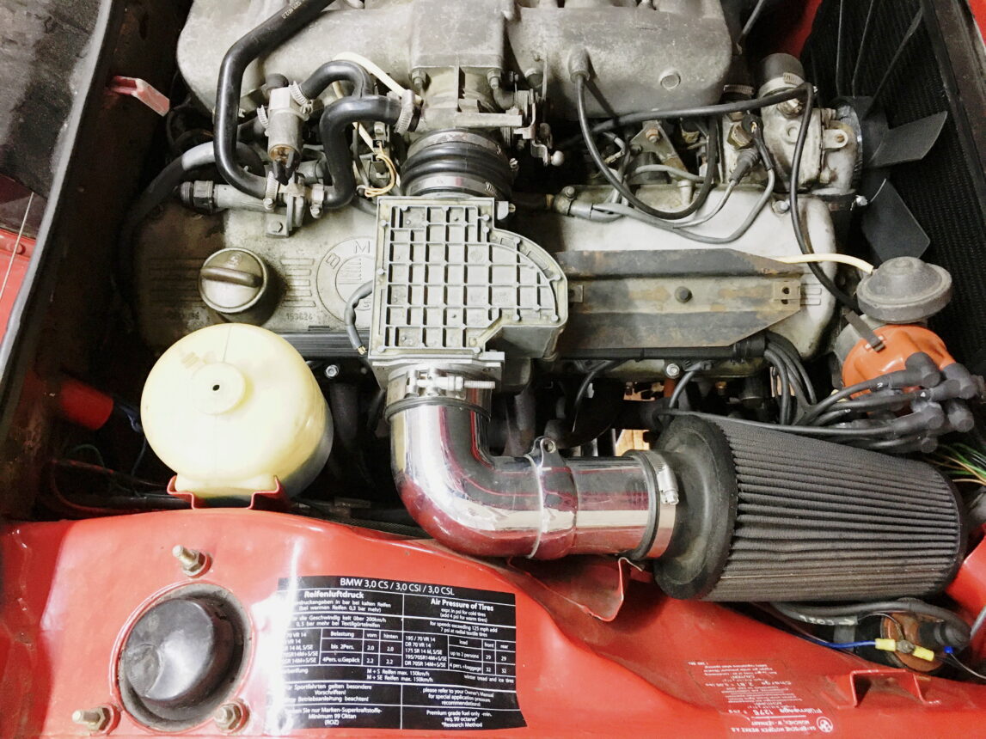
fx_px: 826
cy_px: 370
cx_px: 493
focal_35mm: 29
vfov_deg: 48.2
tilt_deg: -64.3
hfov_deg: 61.7
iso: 200
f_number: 2.2
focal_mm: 4.15
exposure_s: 1/24
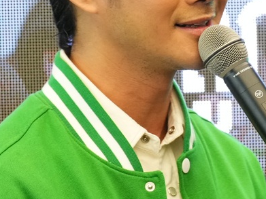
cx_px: 559
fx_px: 4532
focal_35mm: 590
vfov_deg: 2.5
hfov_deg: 3.3
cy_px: 122
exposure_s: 1/160
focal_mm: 111
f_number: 5.6
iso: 2000
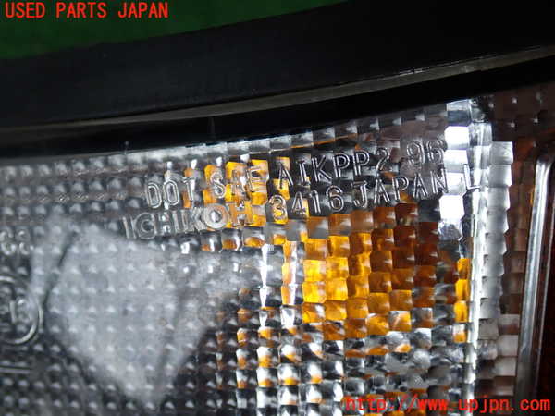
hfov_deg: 42.9
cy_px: 208
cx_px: 278
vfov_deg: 32.9
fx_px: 705
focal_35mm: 44
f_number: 2.9
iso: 125
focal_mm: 7.84
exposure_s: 1/80
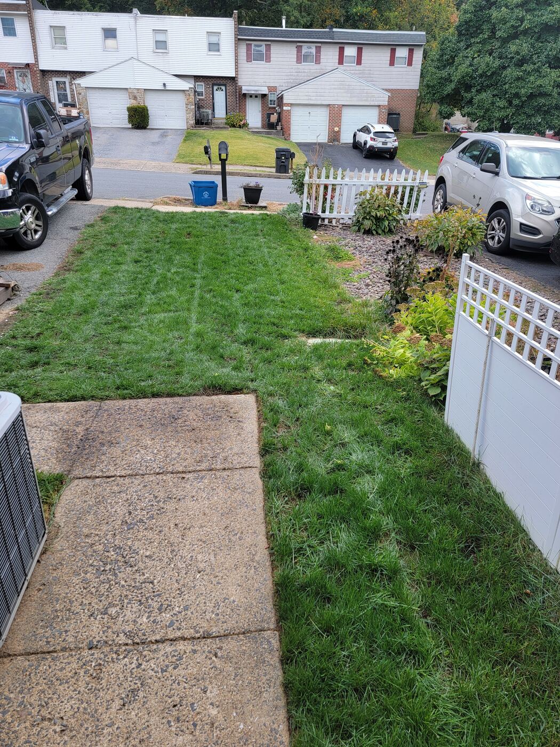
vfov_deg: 71.6
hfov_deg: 56.8
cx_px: 280
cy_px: 374
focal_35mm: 24
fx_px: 518
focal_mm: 6.7
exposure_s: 1/138
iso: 16
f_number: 1.8
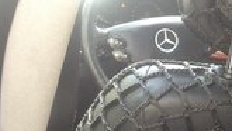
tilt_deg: -24.9
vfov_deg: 10.8
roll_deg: -5.5
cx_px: 253
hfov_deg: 19.0
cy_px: 201
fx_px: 665
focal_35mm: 108
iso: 50
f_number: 2.4
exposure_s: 1/40
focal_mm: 4.12
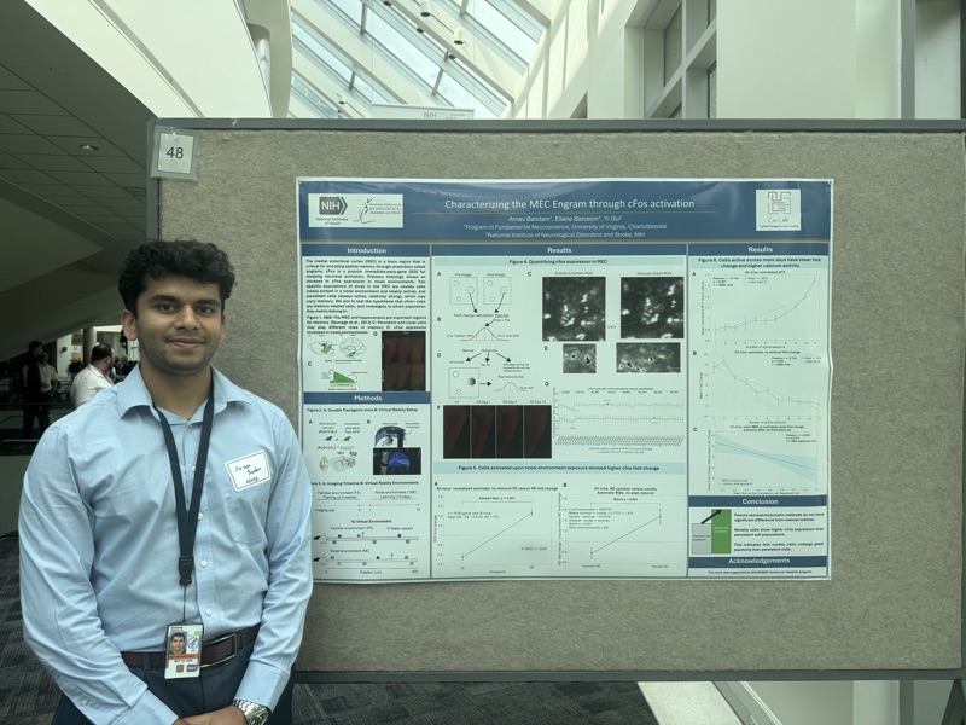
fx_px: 670
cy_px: 362
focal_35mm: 24
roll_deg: -0.3
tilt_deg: +0.5
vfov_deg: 56.8
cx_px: 483
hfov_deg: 71.6
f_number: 1.78
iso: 80
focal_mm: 6.76
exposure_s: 1/765
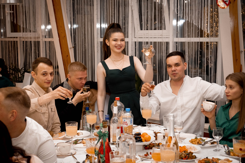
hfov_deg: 32.6
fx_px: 418
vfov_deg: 22.1
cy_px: 90
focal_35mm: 61
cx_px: 106
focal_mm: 35.8
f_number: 3.6
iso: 2000
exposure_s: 1/160
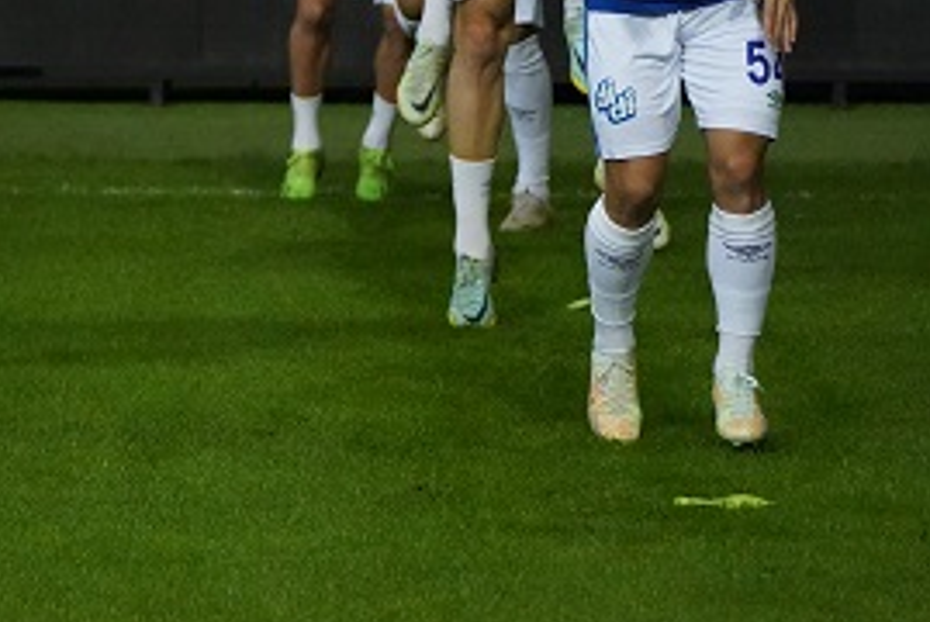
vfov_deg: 3.8
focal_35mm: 361
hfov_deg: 5.7
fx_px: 9336
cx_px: -104
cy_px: 24
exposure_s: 1/2000
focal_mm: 162
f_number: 5.6
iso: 12800
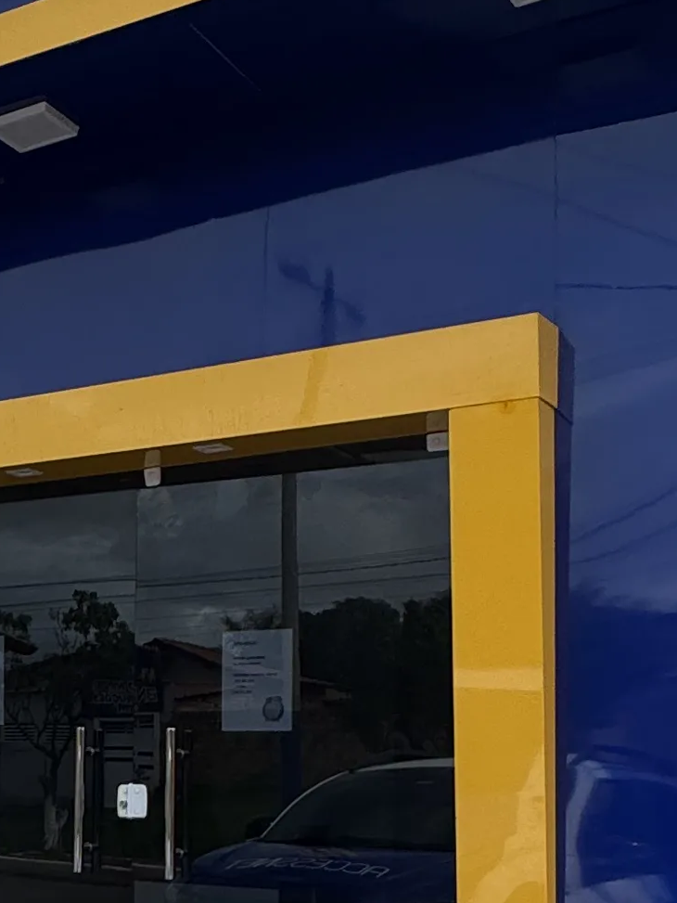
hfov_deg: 22.3
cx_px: -235
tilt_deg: +3.2
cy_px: 697
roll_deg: -1.1
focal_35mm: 58
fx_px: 1512
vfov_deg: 32.5
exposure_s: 1/2273
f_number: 2.2
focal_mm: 2.22
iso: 50
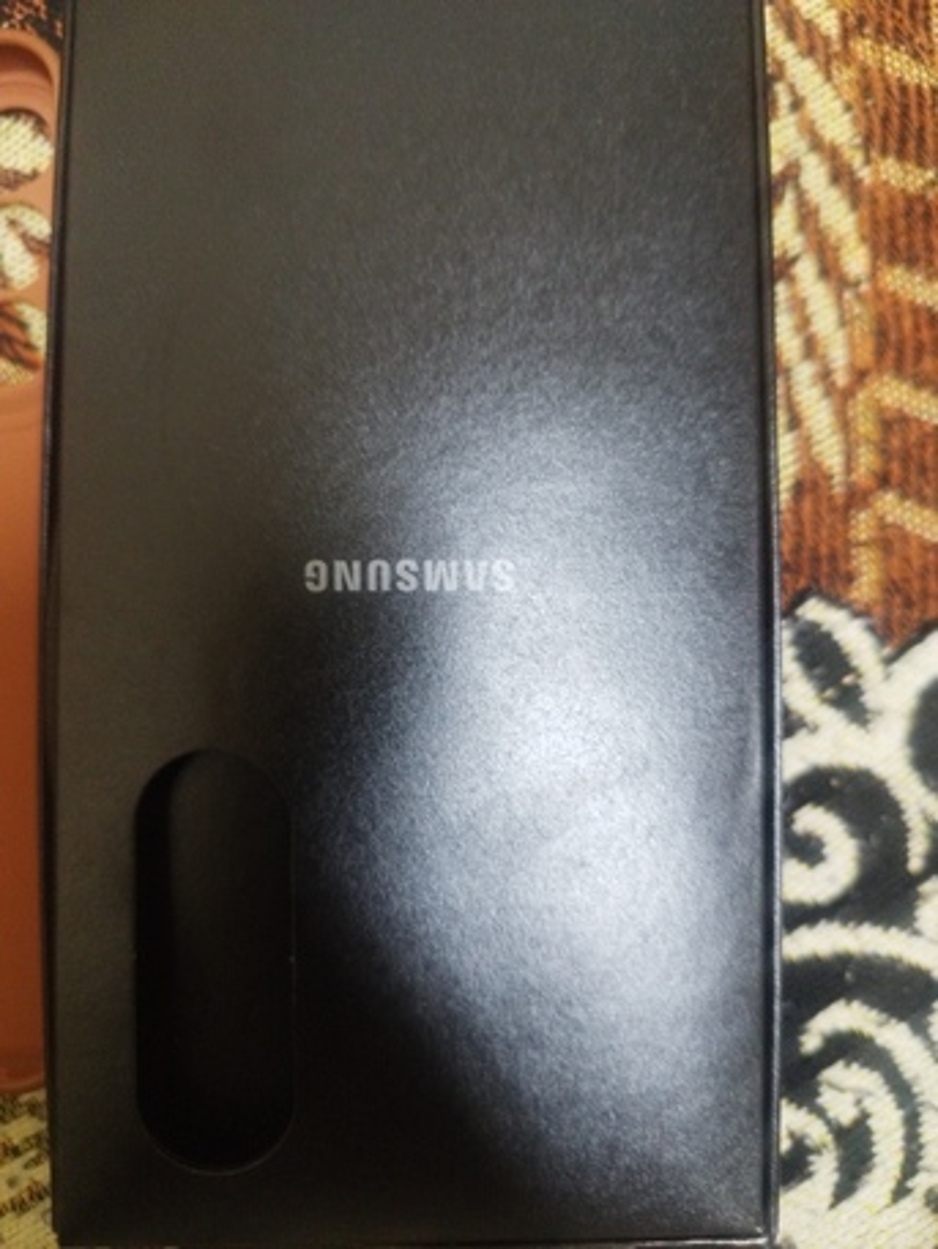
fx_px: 867
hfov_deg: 56.8
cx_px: 469
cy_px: 624
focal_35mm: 24
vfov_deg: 71.6
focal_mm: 5.89
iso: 1080
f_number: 1.89
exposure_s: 1/24
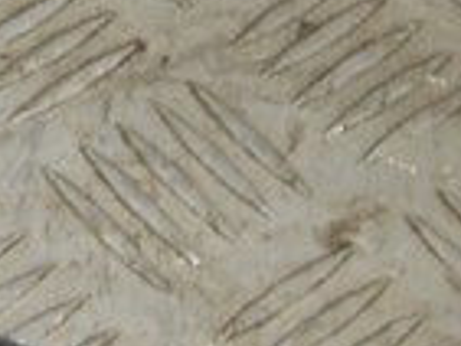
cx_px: -167
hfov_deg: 10.4
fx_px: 2479
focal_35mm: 186
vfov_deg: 7.8
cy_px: -209
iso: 160
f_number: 3.1
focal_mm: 6.72
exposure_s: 1/30
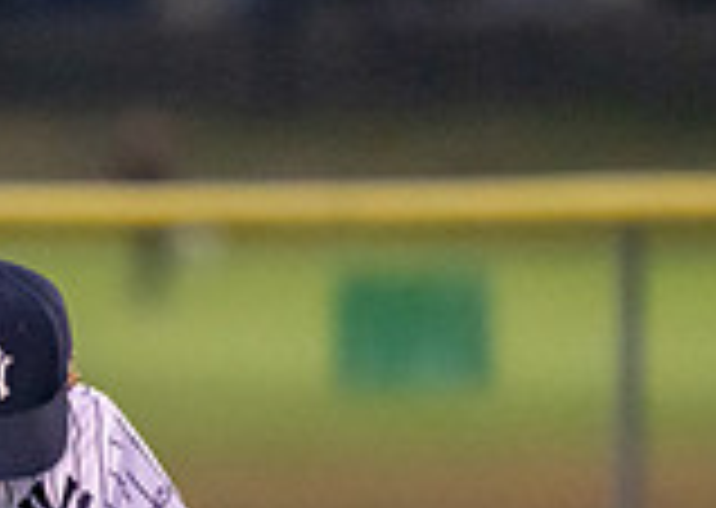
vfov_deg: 1.4
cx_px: -170
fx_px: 21356
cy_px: 613
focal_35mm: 1052
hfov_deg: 1.9
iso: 4000
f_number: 2.8
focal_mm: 200
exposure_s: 1/1000
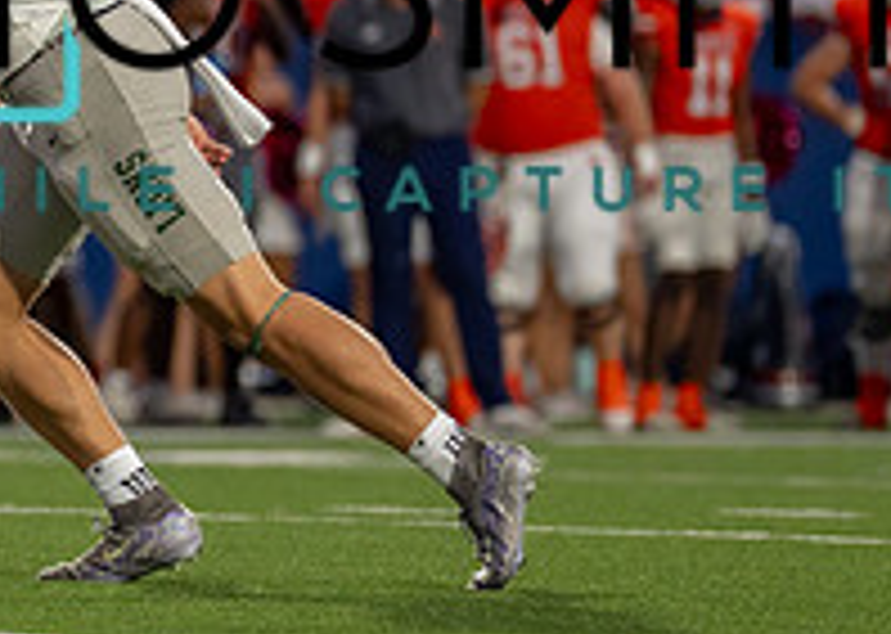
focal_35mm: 712
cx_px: -140
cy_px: 68
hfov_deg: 2.8
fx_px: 17999
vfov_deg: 2.0
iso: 2000
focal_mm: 200
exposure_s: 1/1600
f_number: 2.8
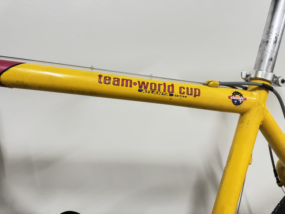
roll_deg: +0.0
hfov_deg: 71.6
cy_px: 107
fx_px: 198
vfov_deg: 56.8
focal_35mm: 24
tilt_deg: -6.5
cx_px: 142
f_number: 1.78
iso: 800
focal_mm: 6.76
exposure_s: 1/40
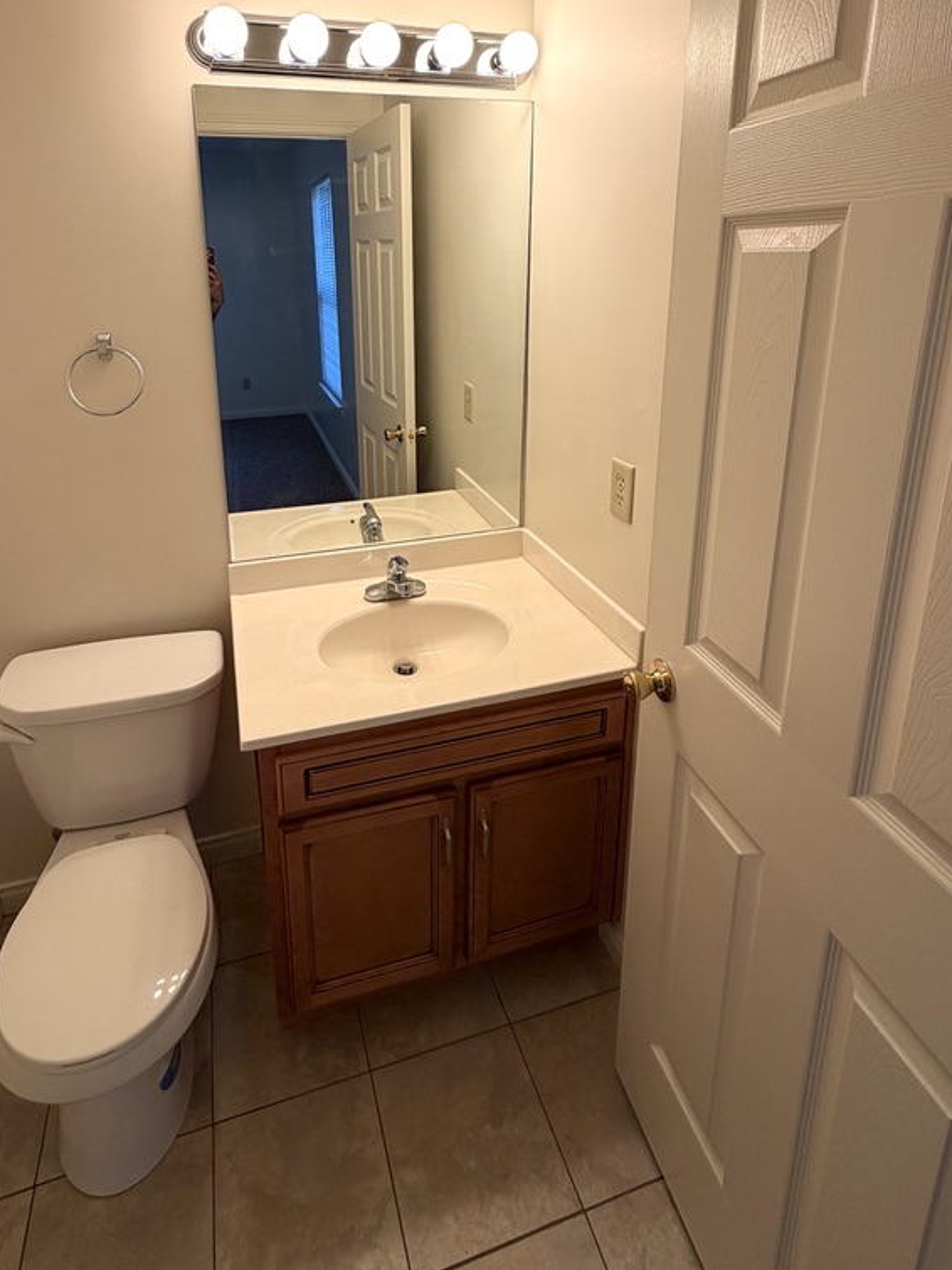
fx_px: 697
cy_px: 431
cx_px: 410
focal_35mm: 19
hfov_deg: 68.3
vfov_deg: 82.0
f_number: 2.2
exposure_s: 1/120
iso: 64
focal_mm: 2.22
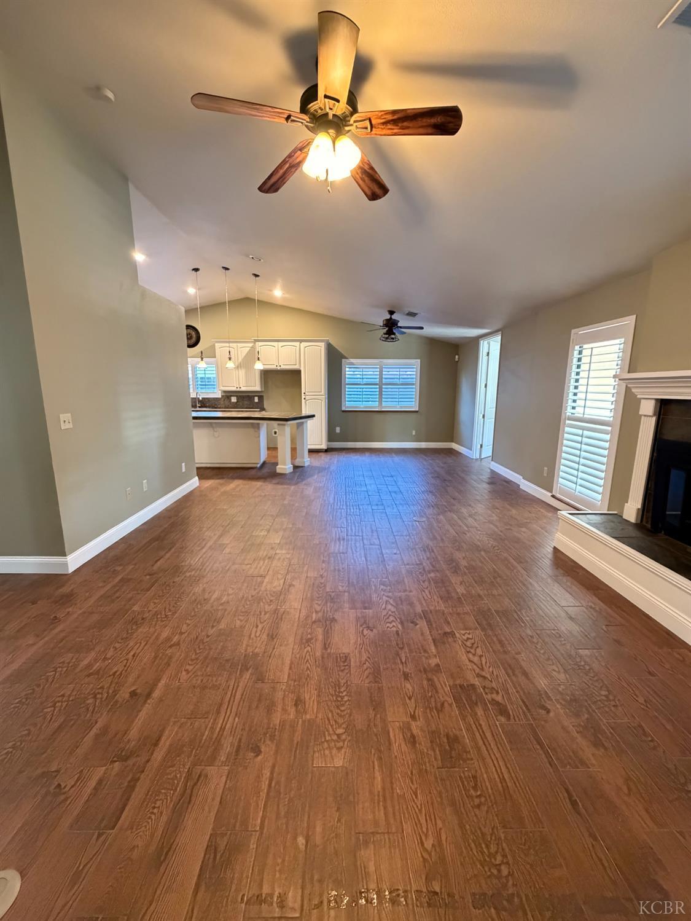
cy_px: 460
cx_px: 346
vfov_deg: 102.0
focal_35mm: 14
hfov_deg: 85.7
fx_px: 372
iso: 1250
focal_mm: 2.22
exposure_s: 1/60
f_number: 2.2
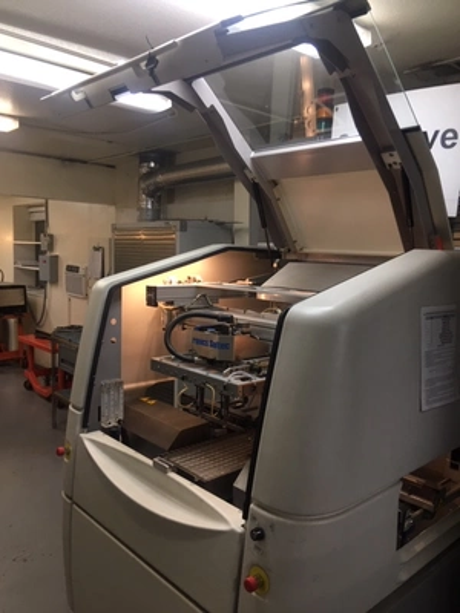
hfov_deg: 48.2
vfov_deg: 61.7
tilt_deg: -2.1
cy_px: 306
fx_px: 514
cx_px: 230
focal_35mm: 29
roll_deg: -2.0
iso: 25
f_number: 2.2
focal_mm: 4.15
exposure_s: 1/15
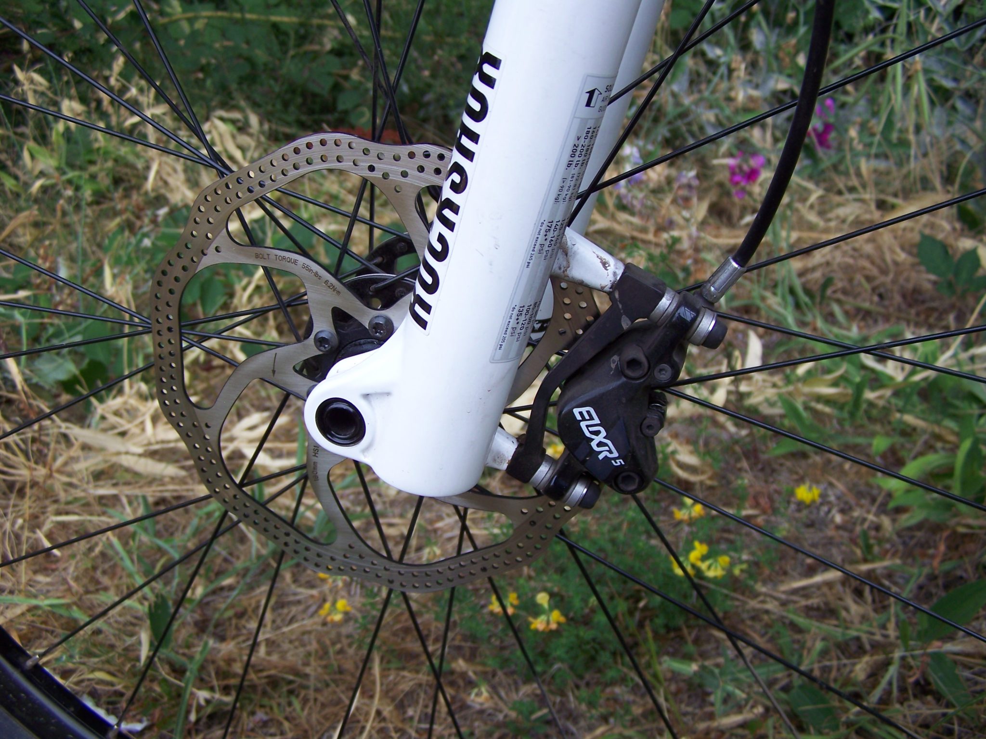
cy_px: 370
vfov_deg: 37.7
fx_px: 1082
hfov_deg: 49.0
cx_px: 493
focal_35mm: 38
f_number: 2.8
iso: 64
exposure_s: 1/100
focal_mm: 6.3
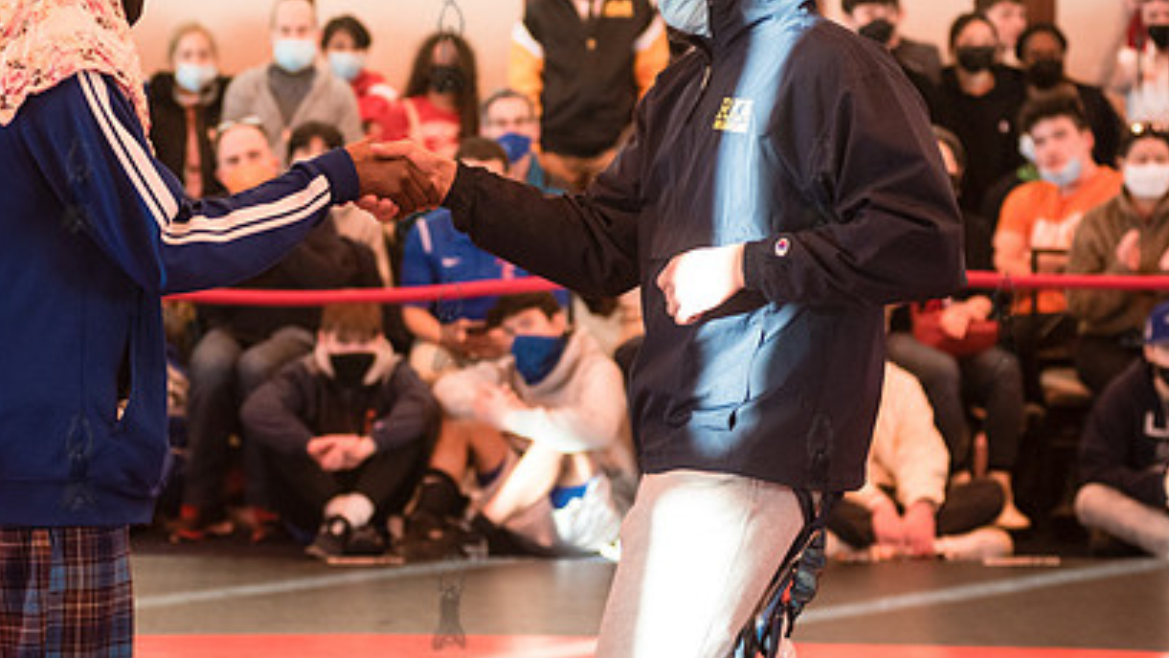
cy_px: 320
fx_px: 3968
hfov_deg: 16.7
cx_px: 448
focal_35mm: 128
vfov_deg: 9.5
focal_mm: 80
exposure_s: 1/400
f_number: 3.5
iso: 3200
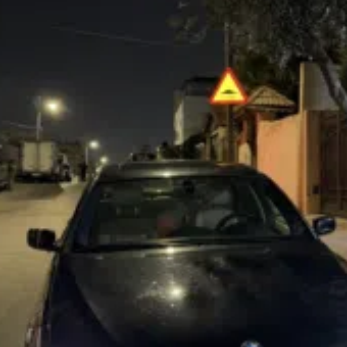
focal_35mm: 50
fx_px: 567
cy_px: 161
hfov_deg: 33.6
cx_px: 243
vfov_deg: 34.0
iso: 64
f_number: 1.78
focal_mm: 6.76
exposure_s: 1/4
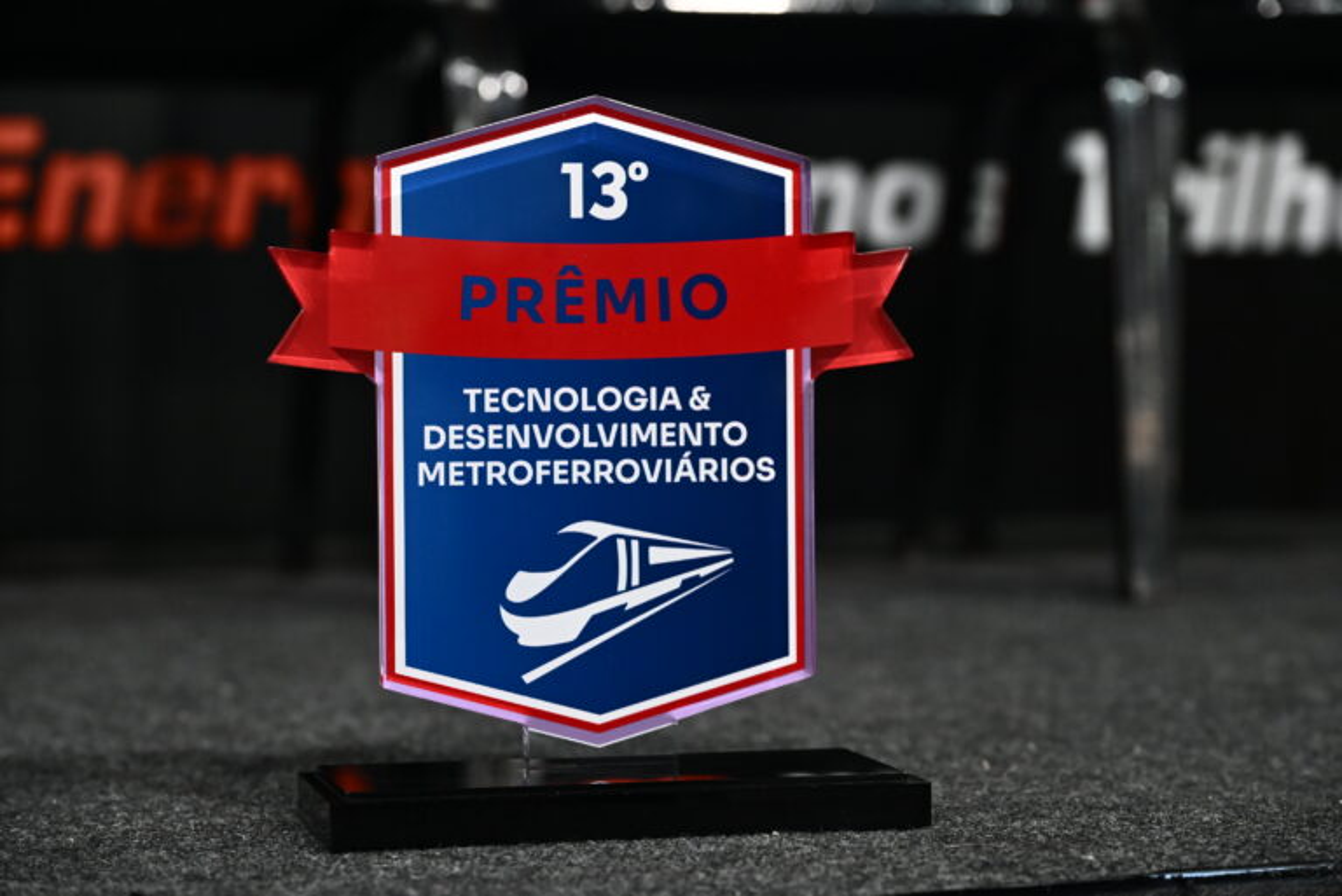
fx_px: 3170
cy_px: 448
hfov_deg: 23.9
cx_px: 671
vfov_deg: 16.1
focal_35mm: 85
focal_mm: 85
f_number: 5.6
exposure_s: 1/200
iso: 5000
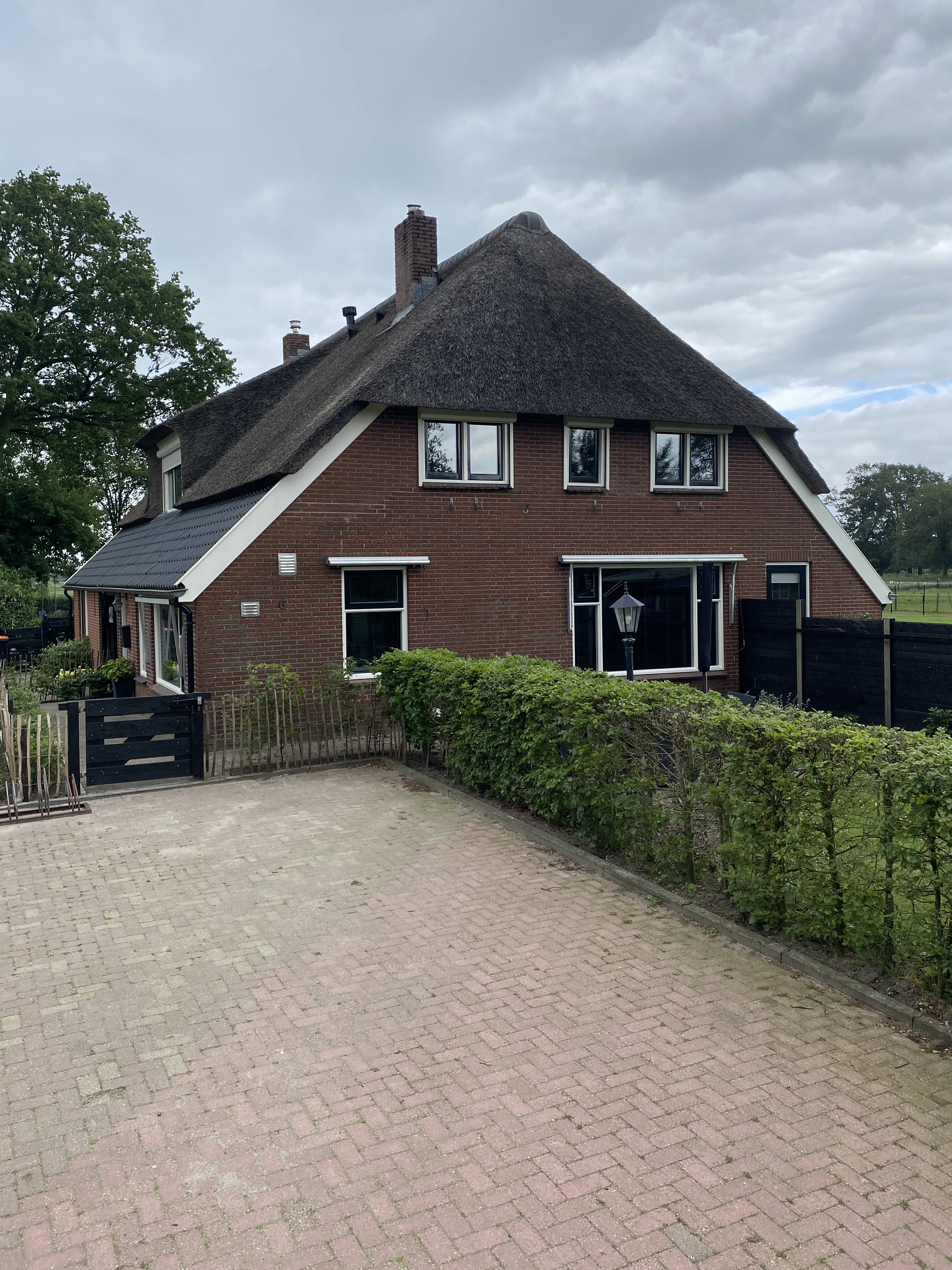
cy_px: 587
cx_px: 460
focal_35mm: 28
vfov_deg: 63.4
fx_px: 1027
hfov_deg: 49.7
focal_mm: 4.25
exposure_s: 1/1193
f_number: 1.8
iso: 32
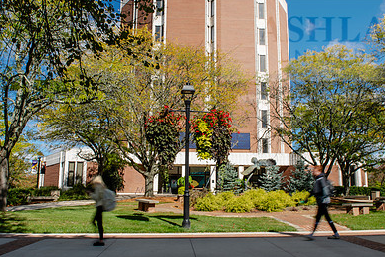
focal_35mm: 36
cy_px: 118
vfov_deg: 36.8
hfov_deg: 53.1
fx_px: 385
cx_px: 191
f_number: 16
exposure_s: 1/15
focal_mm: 24
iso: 31
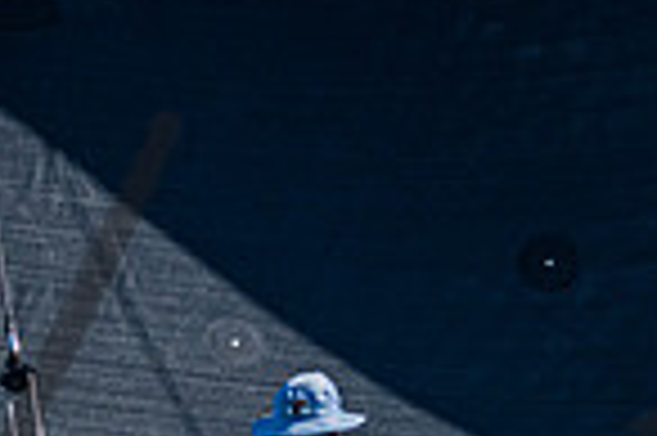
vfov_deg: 3.0
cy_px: 621
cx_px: 264
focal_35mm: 461
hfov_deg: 4.5
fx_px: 8404
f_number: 4.5
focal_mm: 110
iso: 400
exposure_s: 1/6400
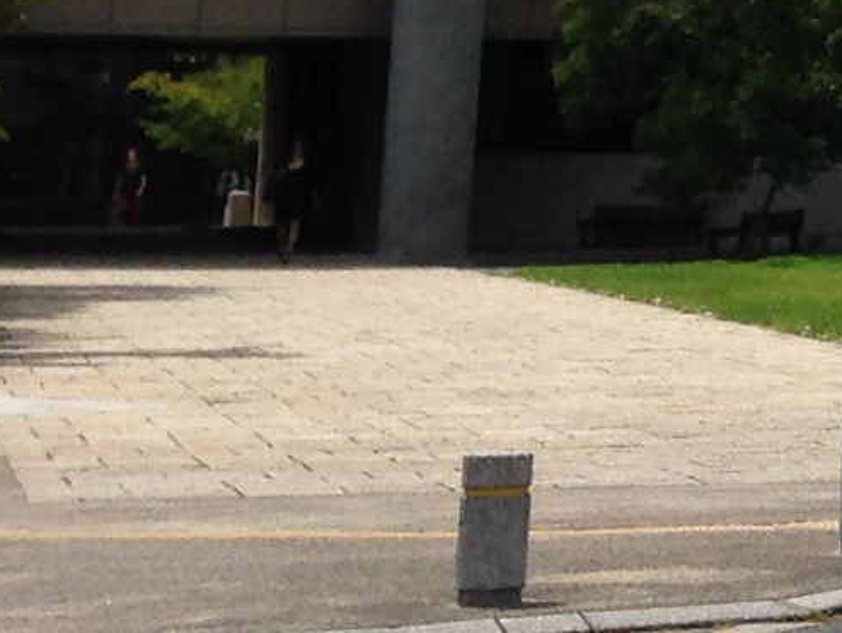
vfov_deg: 6.6
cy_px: -541
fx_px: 5305
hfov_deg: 7.8
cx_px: 2621
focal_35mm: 218
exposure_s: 1/2584
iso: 50
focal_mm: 4.12
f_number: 2.4
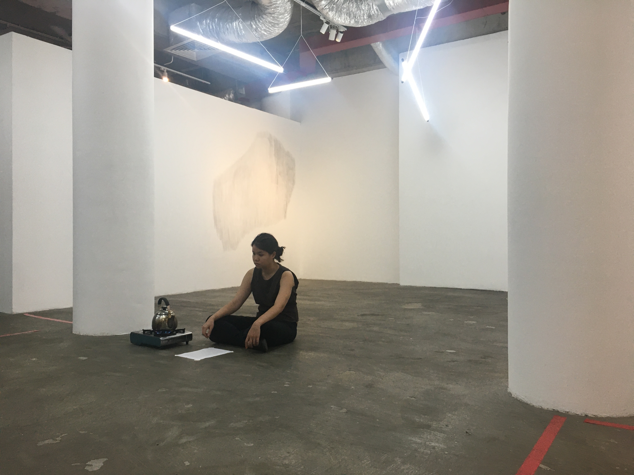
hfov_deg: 61.7
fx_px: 531
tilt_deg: -1.0
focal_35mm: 29
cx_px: 317
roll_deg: +1.0
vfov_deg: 48.2
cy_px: 238
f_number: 2.2
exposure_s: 1/33
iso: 50
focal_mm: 4.15
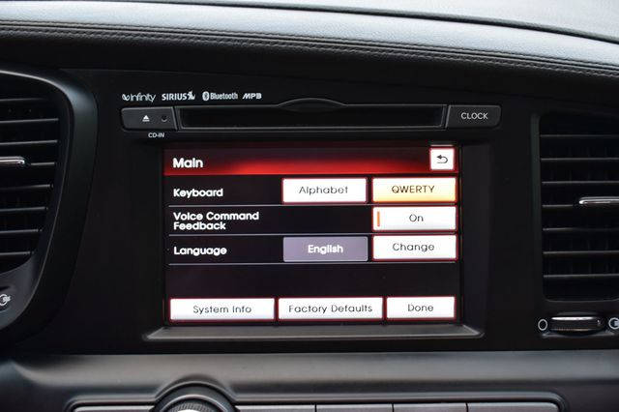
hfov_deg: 45.0
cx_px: 310
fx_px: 748
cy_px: 206
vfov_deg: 30.8
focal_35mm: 44
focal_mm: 29
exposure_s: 1/15
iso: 450
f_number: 6.3
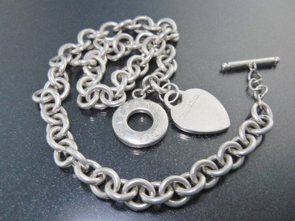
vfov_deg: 41.8
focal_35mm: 34
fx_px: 290
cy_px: 110
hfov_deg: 54.0
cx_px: 148
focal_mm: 6.2
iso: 470
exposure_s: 1/30
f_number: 7.2
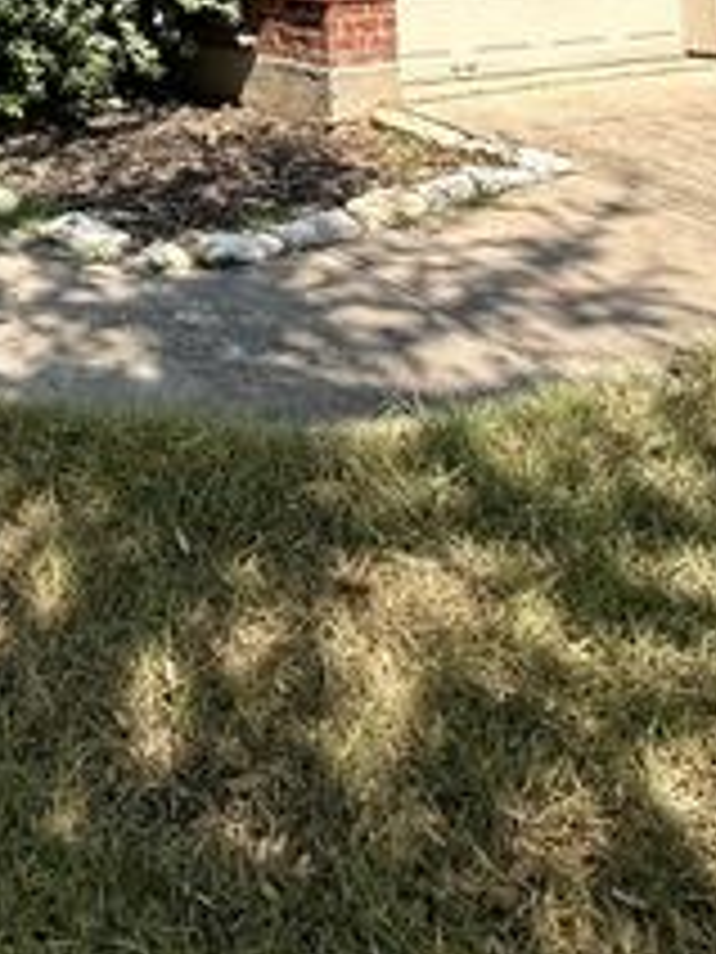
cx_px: -9
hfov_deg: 30.4
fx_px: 1213
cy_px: -277
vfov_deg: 32.6
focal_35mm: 44
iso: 50
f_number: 2.2
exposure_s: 1/1534
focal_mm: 2.22
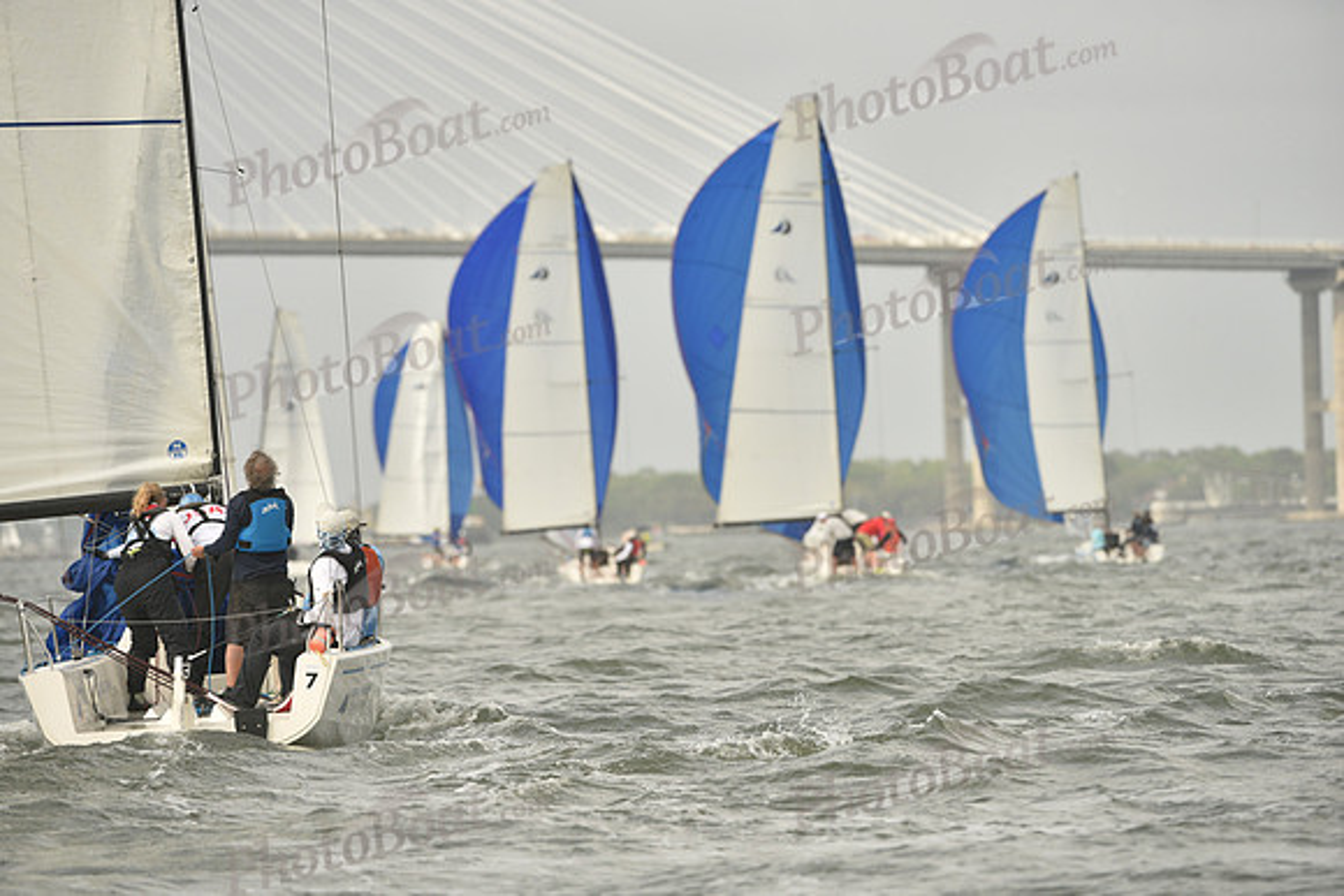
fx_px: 12696
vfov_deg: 4.0
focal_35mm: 340
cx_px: 672
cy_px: 448
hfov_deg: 6.1
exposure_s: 1/1250
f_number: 6.3
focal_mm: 340
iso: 320
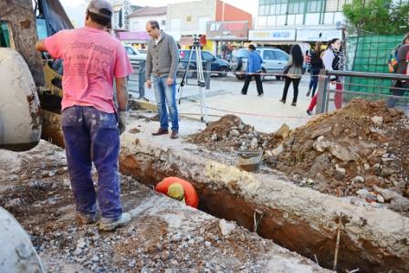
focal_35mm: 31
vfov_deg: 42.4
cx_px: 204
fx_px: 352
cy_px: 136
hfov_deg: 60.3
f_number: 2.8
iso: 800
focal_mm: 31
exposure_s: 1/1600
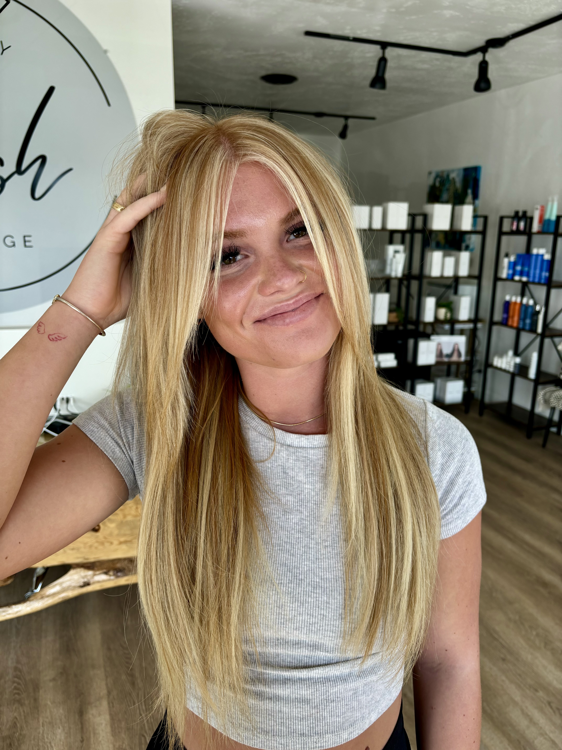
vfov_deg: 67.3
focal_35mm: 26
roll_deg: -1.7
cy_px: 375
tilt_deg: -15.9
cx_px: 281
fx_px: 563
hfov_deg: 53.1
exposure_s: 1/121
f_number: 1.6
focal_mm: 5.96
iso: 40
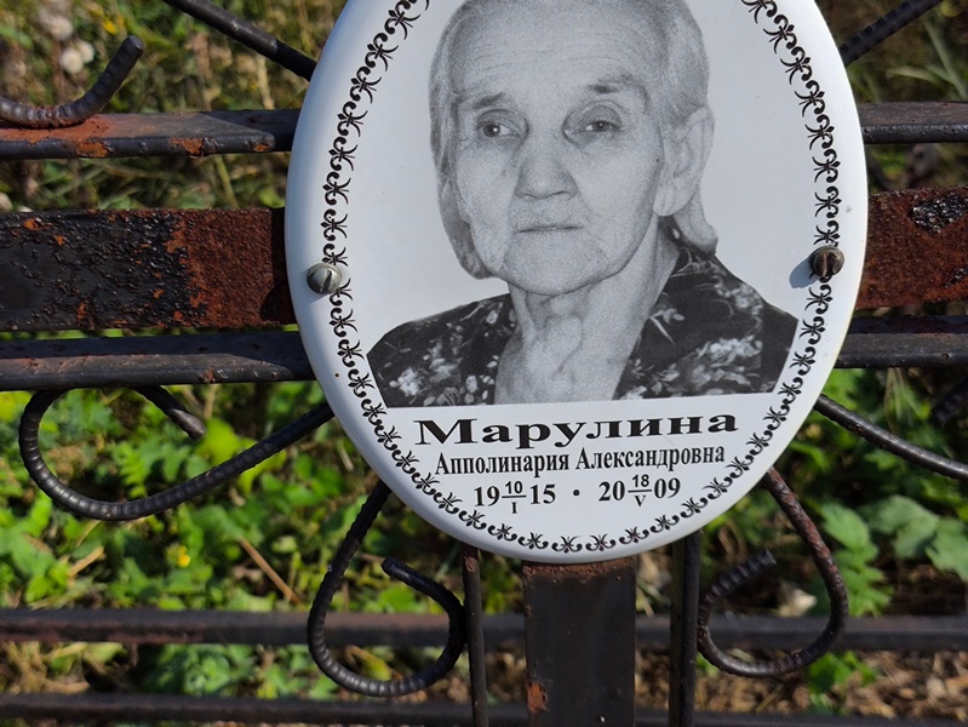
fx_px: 1399
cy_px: 364
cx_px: 484
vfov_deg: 29.1
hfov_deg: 38.2
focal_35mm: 50
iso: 50
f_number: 1.7
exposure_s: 1/2162
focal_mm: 4.71
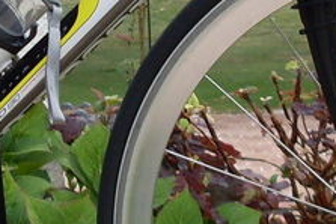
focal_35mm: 177
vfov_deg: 7.8
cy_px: 69
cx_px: 48
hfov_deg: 11.5
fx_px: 1653
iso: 80
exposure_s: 1/90
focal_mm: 6.3
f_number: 2.8
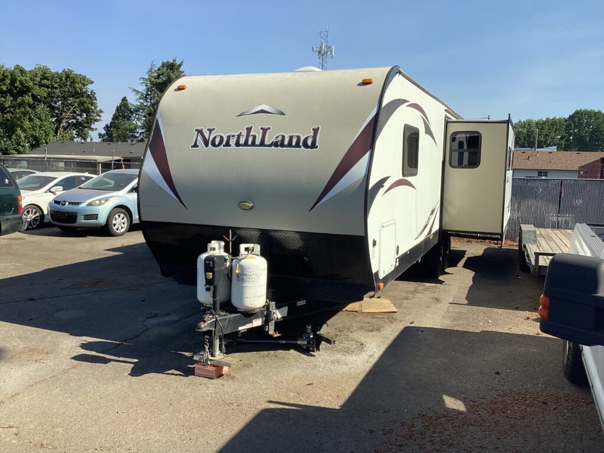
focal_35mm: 31
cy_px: 226
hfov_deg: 58.4
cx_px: 302
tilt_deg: -8.0
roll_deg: -0.5
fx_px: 541
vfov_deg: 45.4
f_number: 2.4
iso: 25
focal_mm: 3.3
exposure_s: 1/1116
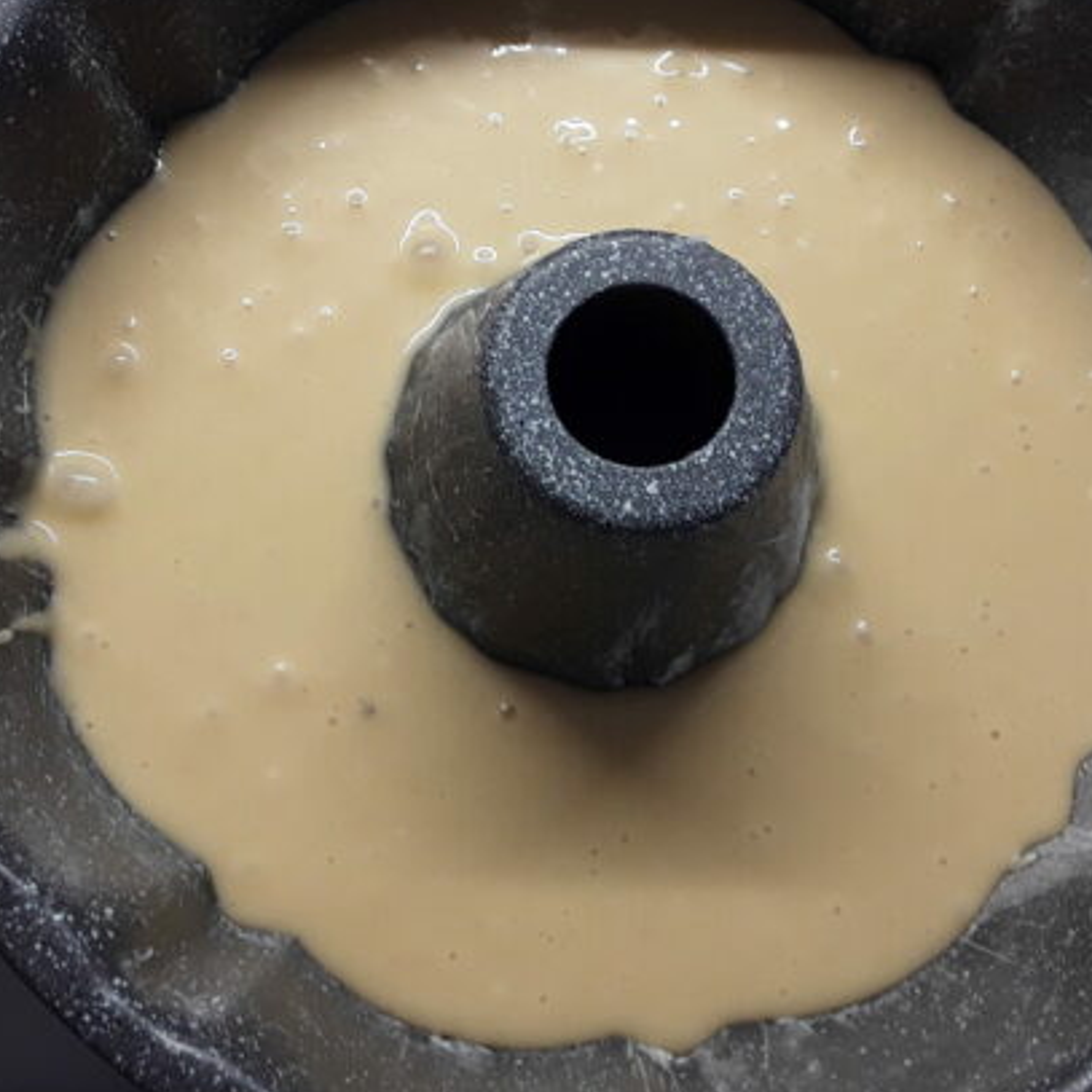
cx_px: 491
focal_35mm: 41
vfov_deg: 40.8
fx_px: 1463
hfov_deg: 40.9
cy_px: 474
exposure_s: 1/50
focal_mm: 2.91
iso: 50
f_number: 1.9
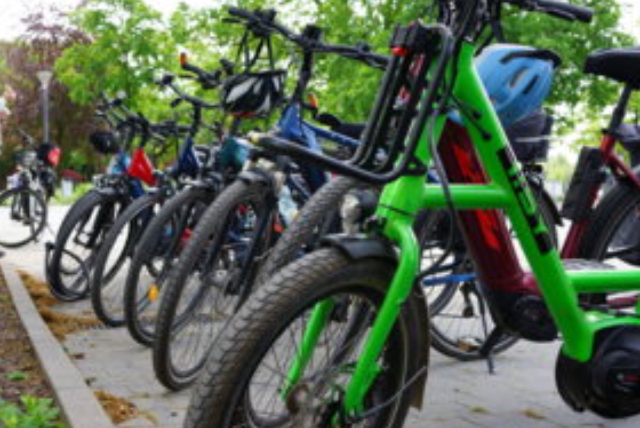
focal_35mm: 50
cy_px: 235
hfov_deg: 39.6
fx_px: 889
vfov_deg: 27.0
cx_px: 295
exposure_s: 1/60
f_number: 7.1
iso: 160
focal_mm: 35
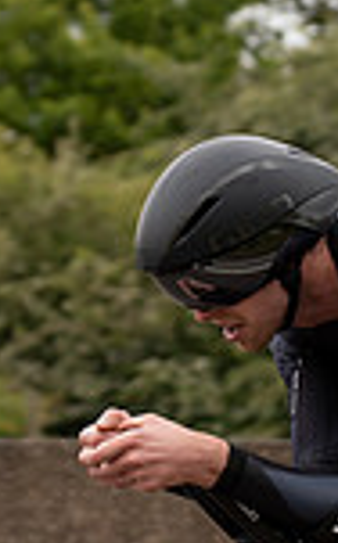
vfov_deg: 5.0
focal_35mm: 421
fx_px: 6223
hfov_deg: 3.1
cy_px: 407
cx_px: 727
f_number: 3.5
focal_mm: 70
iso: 250
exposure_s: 1/1000
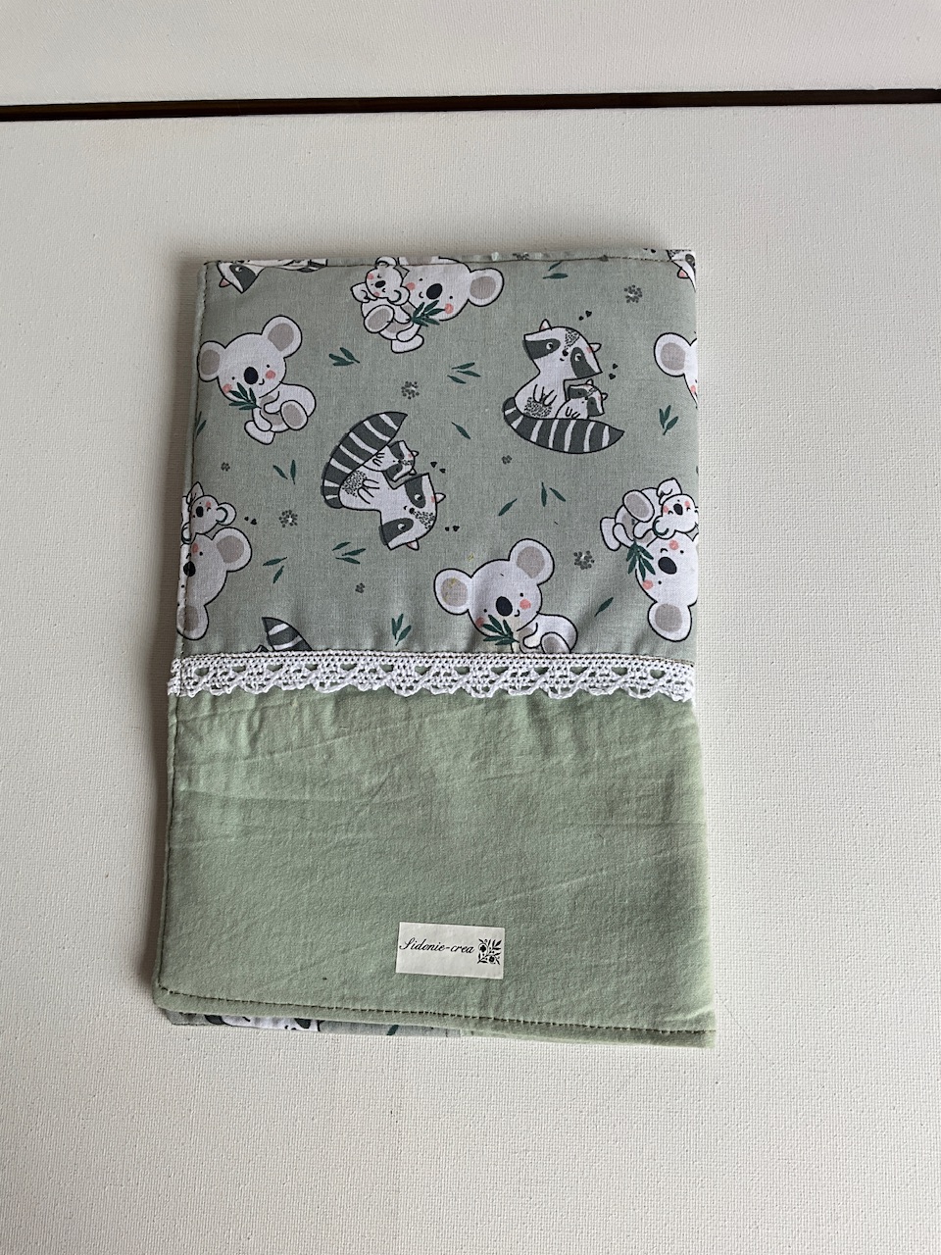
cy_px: 628
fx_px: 1051
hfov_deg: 48.2
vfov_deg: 61.7
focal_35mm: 29
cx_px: 470
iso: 20
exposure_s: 1/232
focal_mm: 3
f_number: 1.8
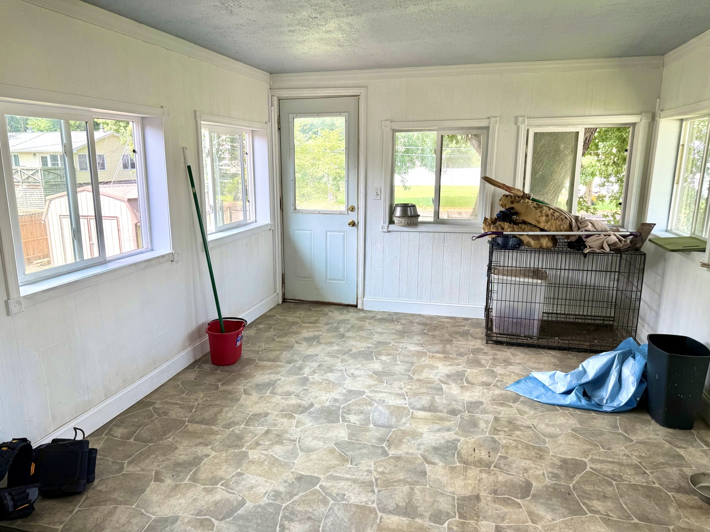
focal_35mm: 24
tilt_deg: -12.7
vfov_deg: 56.8
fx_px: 492
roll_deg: -0.3
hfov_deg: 71.6
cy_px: 266
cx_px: 355
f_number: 1.78
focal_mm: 6.76
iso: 64
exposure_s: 1/172
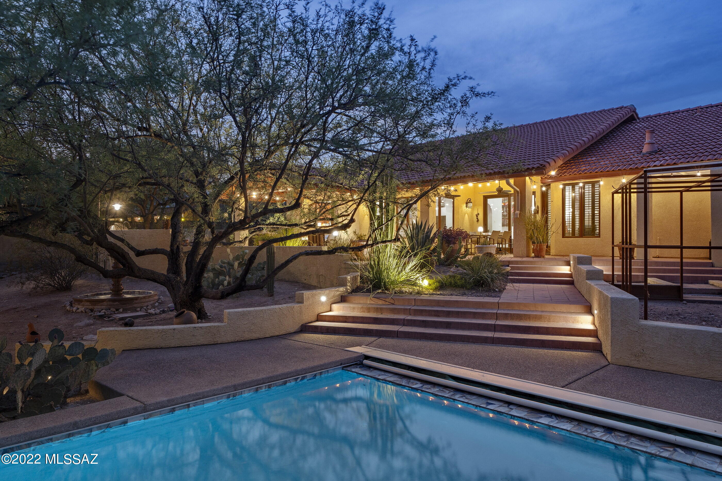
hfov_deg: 73.8
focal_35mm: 24
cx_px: 361
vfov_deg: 53.1
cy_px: 240
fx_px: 481
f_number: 9
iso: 200
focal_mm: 24
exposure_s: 3.2
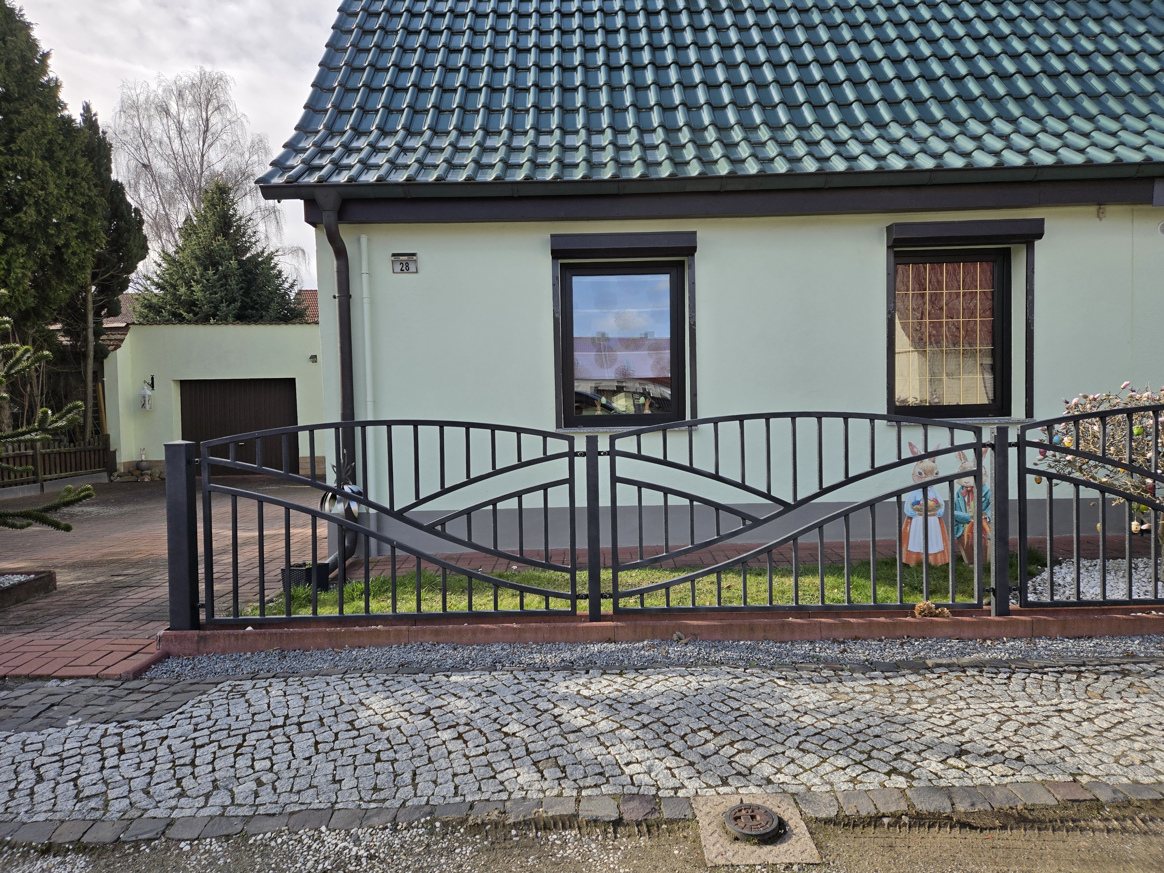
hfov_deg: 73.9
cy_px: 436
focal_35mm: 23
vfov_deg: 58.9
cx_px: 582
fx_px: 773
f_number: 1.8
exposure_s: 1/2921
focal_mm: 5.4
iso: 40
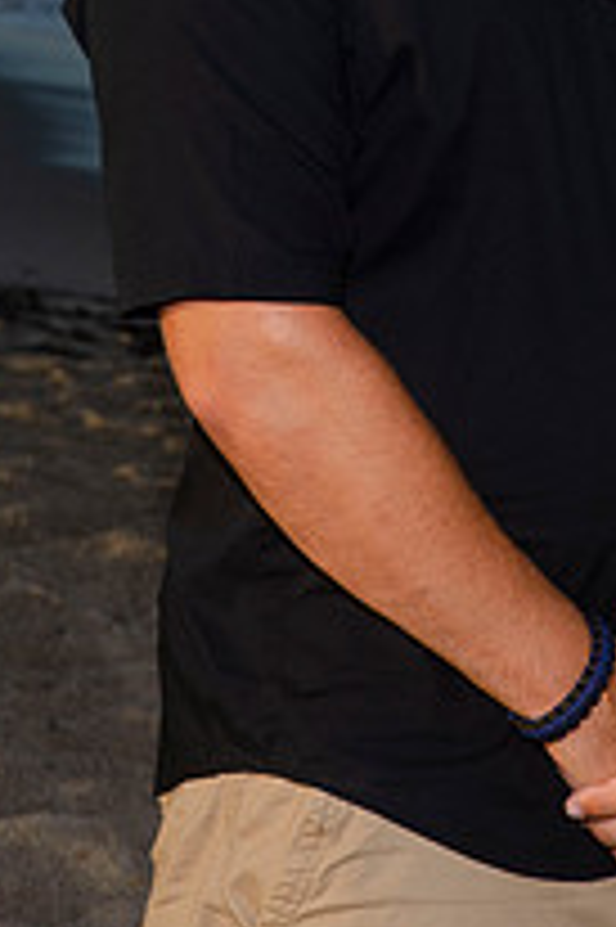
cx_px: 495
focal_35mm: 180
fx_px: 4627
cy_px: 27
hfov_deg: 7.6
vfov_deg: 11.3
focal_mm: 55
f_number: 7.1
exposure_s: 1/250
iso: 100
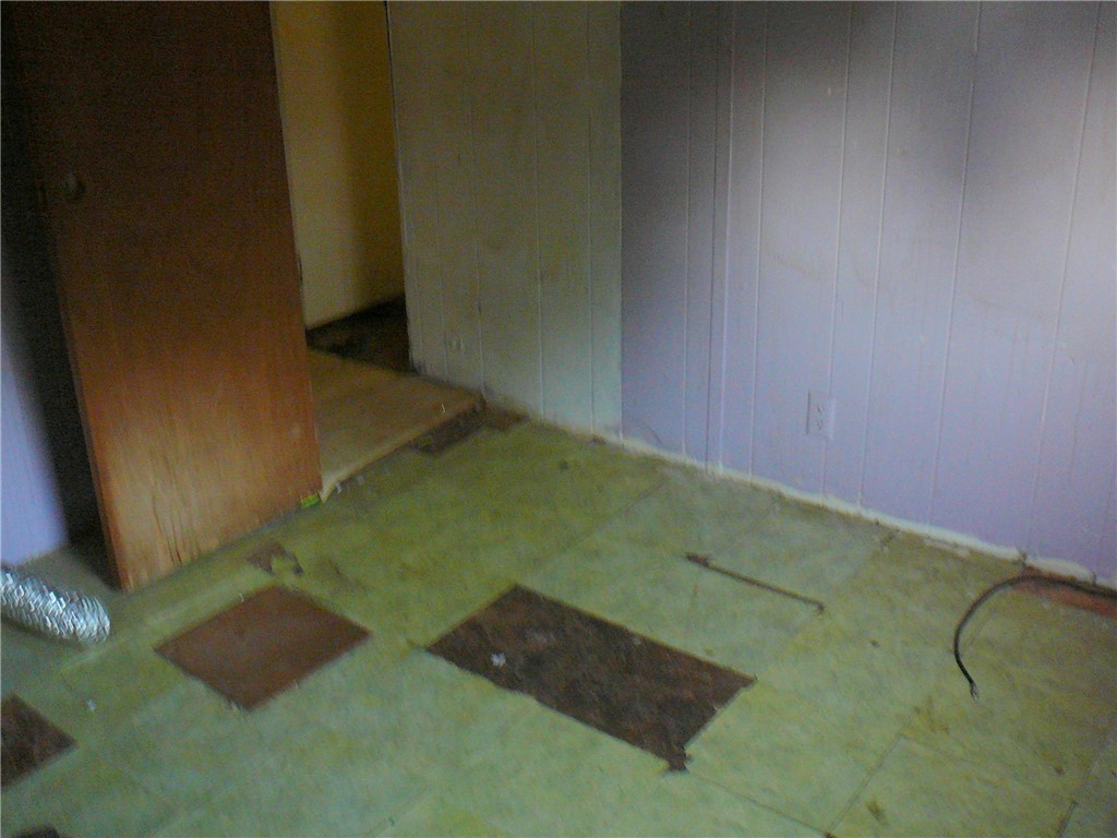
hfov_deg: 52.6
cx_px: 558
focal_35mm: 35
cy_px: 419
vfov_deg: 40.7
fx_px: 1129
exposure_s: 1/8
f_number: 2.8
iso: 200
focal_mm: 5.2
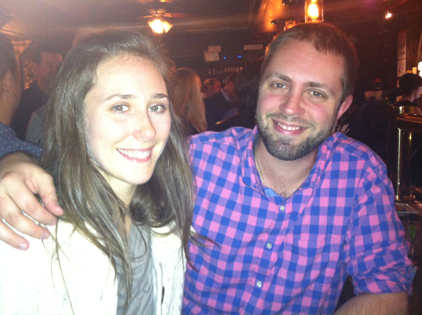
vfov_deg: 40.6
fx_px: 426
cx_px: 211
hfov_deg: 52.7
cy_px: 158
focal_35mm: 35
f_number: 2.8
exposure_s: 1/15
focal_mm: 3.85
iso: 250
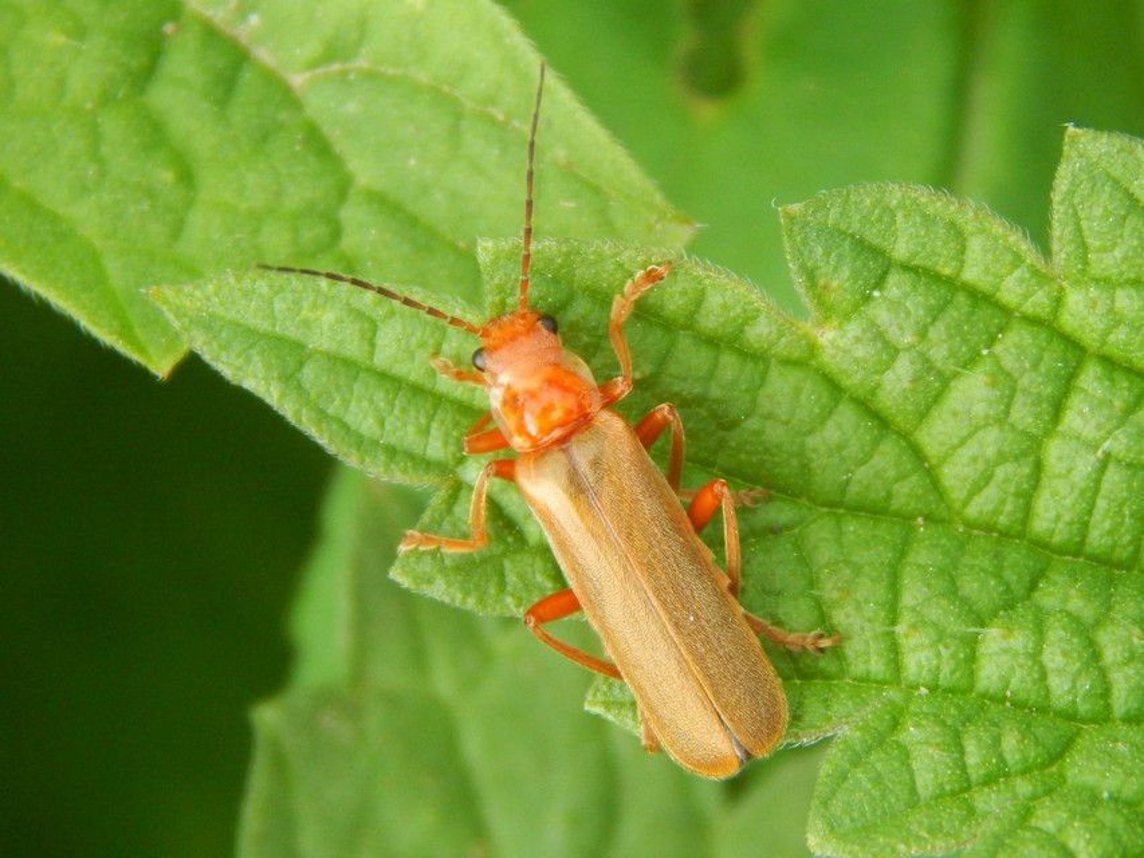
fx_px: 6016
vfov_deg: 8.2
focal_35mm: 182
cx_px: 572
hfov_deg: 10.9
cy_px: 429
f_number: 5.3
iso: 400
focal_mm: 32.8
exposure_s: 1/125
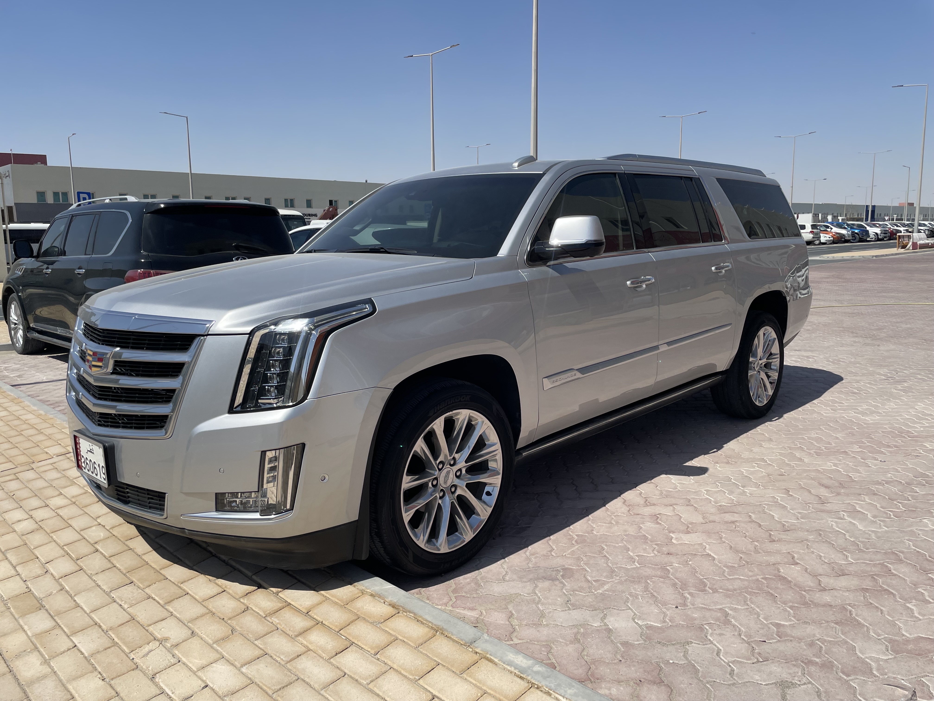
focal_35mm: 26
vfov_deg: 53.1
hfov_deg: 67.3
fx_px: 702
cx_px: 467
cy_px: 350
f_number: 1.6
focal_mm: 4.2
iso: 32
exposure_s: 1/5291
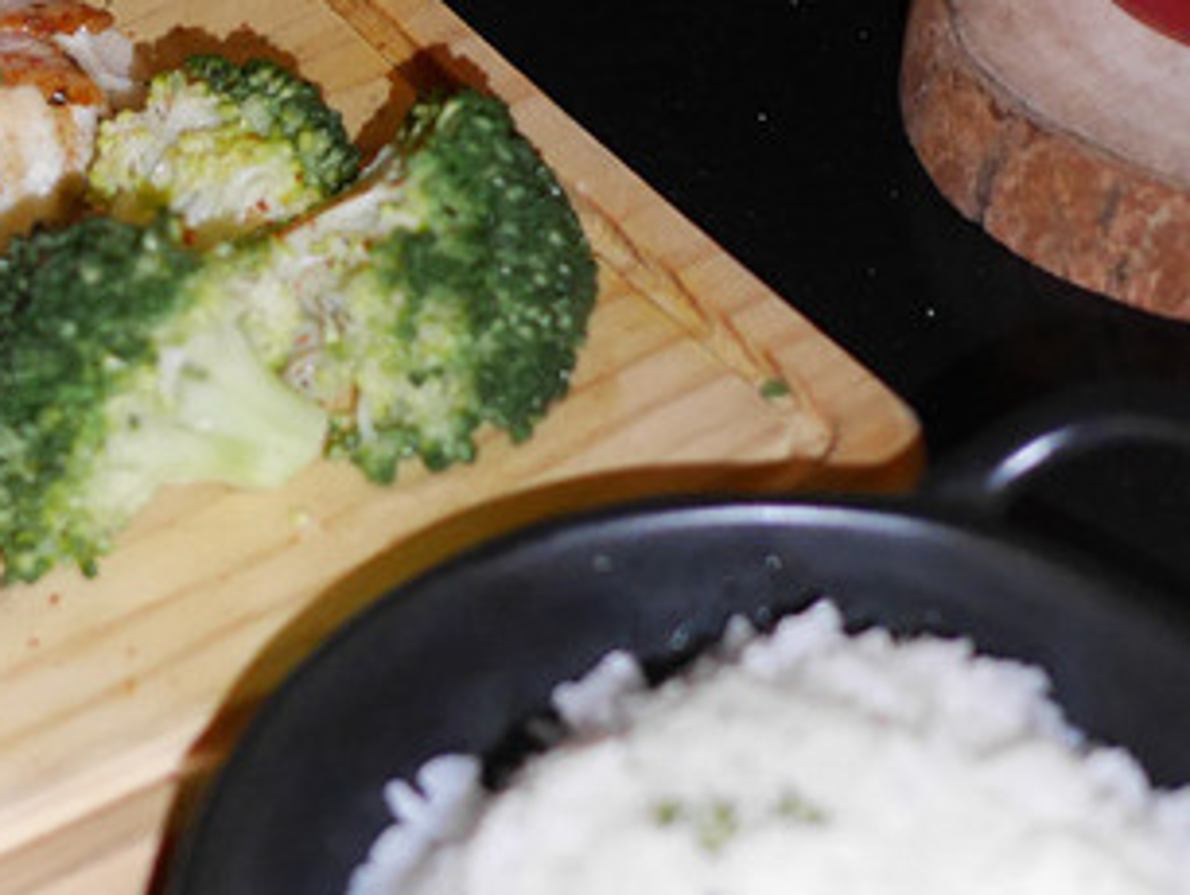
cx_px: -70
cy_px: 78
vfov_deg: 14.9
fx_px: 3372
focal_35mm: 98
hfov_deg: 19.3
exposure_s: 1/60
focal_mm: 15
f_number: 1.7
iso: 1600
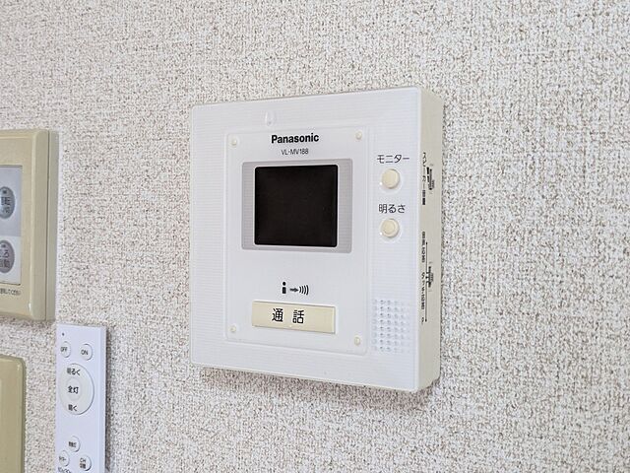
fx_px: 928
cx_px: 315
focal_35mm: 51
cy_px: 236
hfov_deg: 37.5
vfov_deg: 28.6
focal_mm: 5.43
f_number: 1.89
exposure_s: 1/120
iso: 345
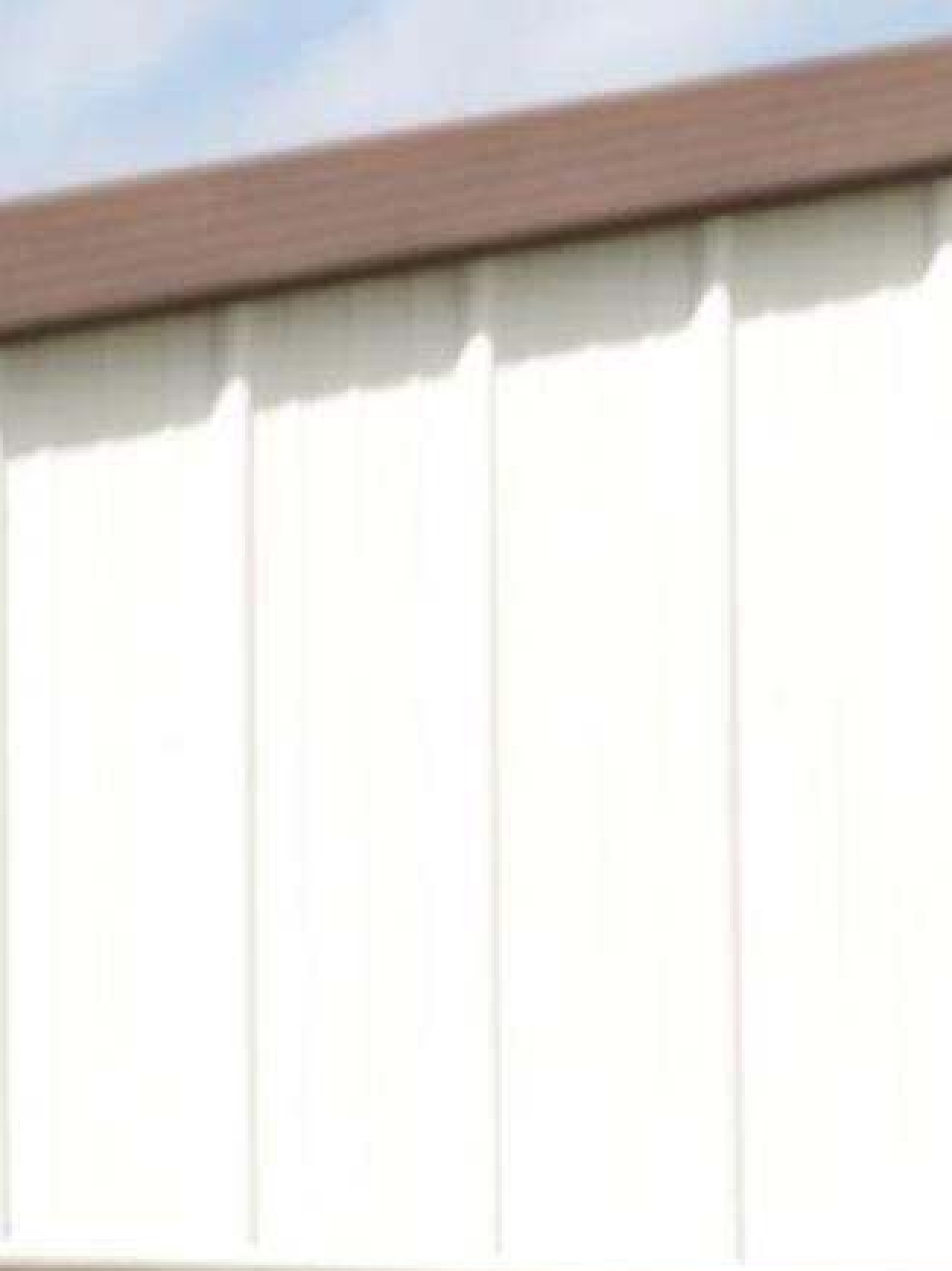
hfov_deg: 6.1
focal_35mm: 244
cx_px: 1165
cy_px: 1435
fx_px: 8952
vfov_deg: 8.1
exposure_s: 1/100
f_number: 5
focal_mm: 24
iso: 400
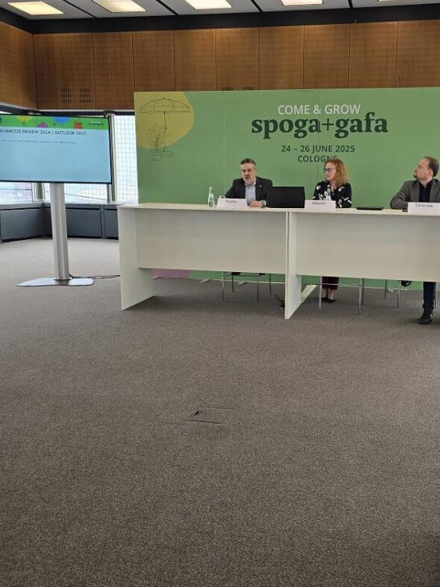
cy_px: 273
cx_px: 289
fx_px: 542
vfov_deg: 56.8
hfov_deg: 43.6
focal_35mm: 32
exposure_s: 1/120
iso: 80
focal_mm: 6.3
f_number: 1.7
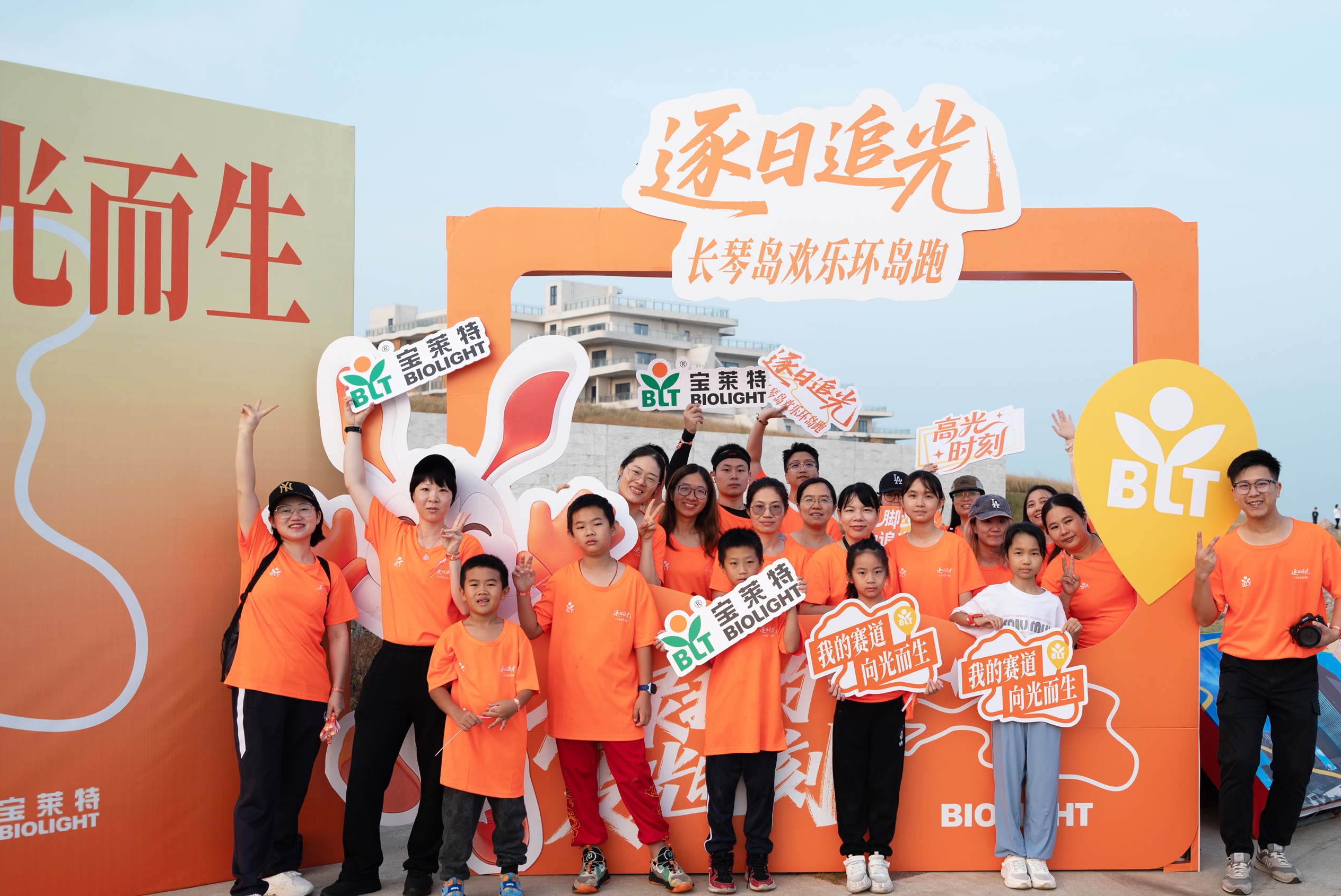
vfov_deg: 36.0
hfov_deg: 51.6
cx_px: 782
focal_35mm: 37
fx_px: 1379
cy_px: 492
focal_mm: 31
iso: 100
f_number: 4
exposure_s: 1/200
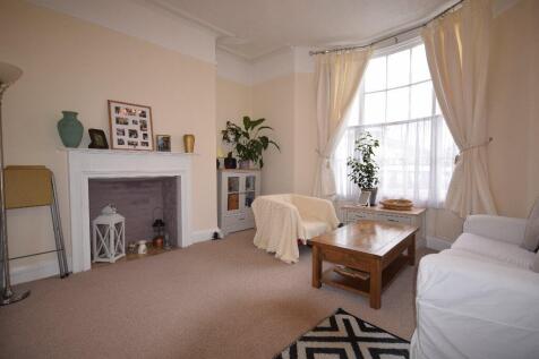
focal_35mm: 17
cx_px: 270
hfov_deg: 92.5
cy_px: 180
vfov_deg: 69.6
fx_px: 258
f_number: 5.6
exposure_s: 1/125
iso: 280
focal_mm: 11.5
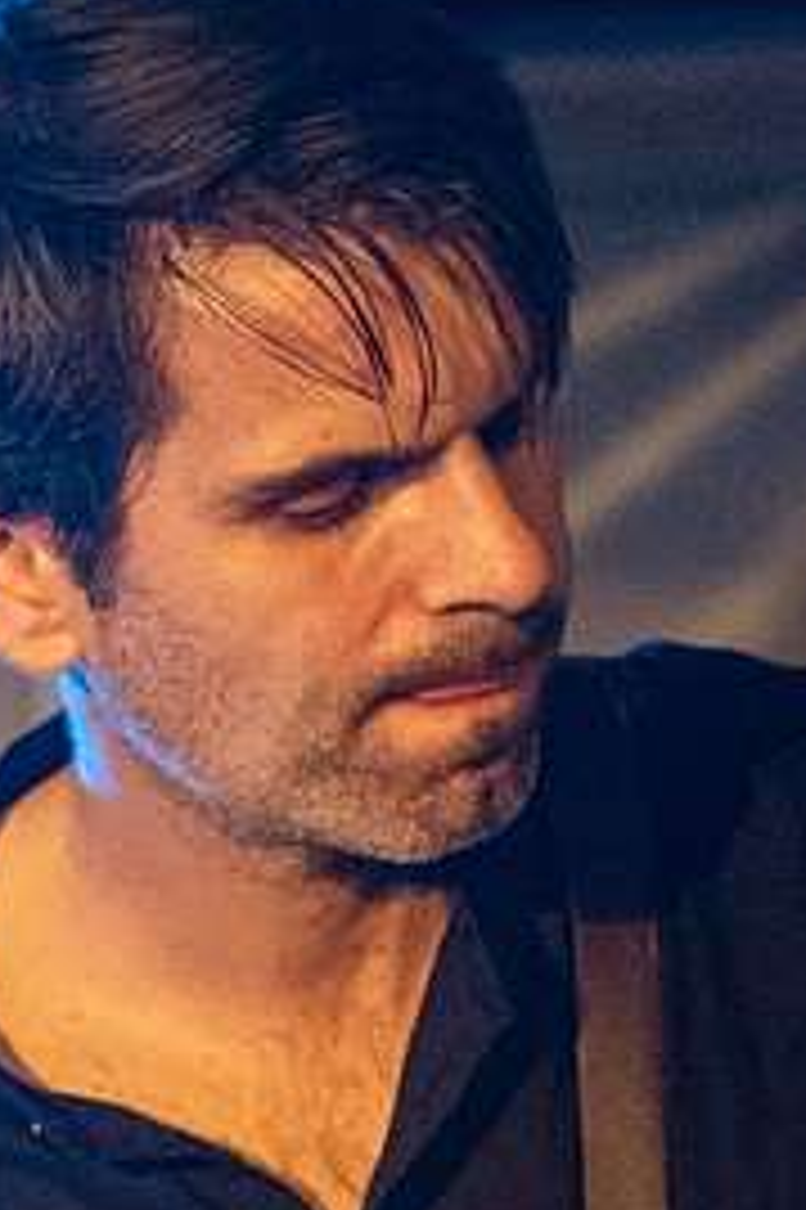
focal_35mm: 223
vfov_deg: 8.8
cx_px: 806
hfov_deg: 6.1
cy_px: 2204
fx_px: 7498
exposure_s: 1/125
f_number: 2
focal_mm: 50
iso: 6400
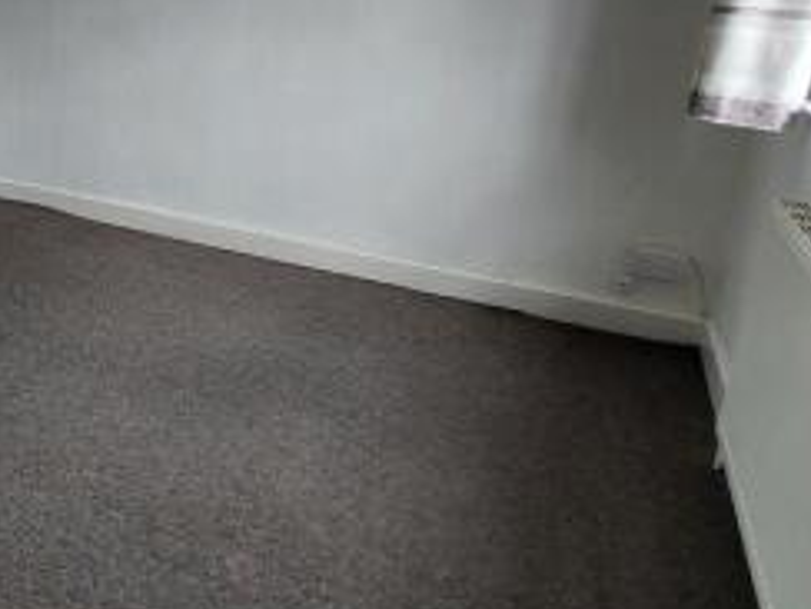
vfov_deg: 44.1
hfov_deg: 45.7
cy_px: 158
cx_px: -55
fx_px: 726
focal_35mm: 31
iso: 100
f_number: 2.2
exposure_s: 1/100
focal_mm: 1.74
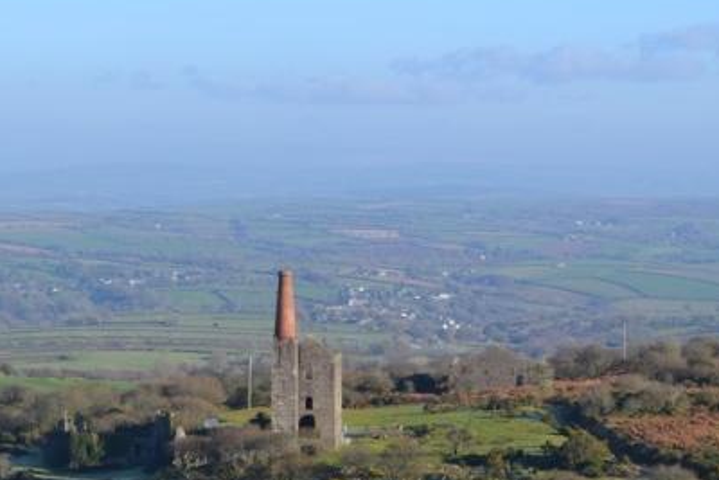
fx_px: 2553
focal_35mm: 128
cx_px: 295
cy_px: 232
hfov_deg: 16.0
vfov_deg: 10.7
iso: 100
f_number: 7.1
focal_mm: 55
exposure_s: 1/200
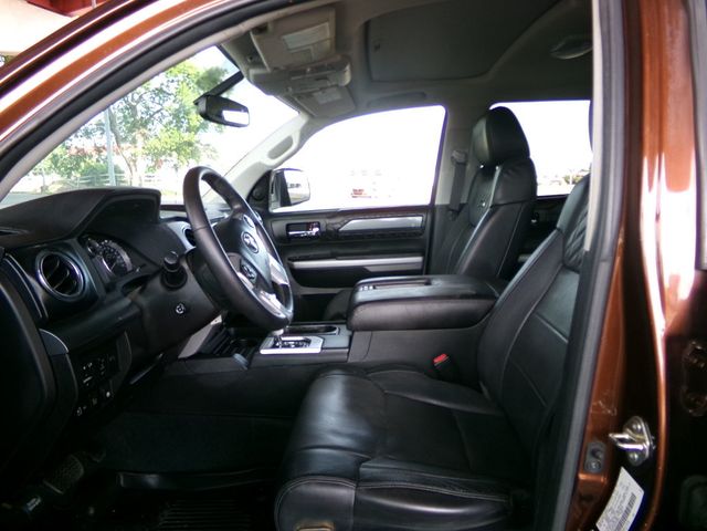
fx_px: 490
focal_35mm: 24
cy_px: 266
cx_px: 354
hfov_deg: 71.6
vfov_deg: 56.8
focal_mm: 4.3
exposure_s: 1/60
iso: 148
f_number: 3.7
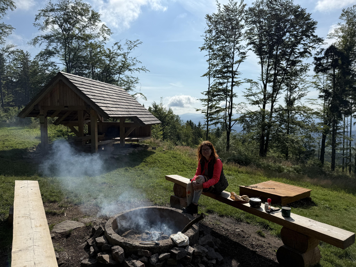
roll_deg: -0.3
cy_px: 134
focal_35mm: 24
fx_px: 247
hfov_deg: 71.6
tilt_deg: -4.4
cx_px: 178
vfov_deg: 56.8
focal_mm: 6.76
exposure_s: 1/8130
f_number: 1.78
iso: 80
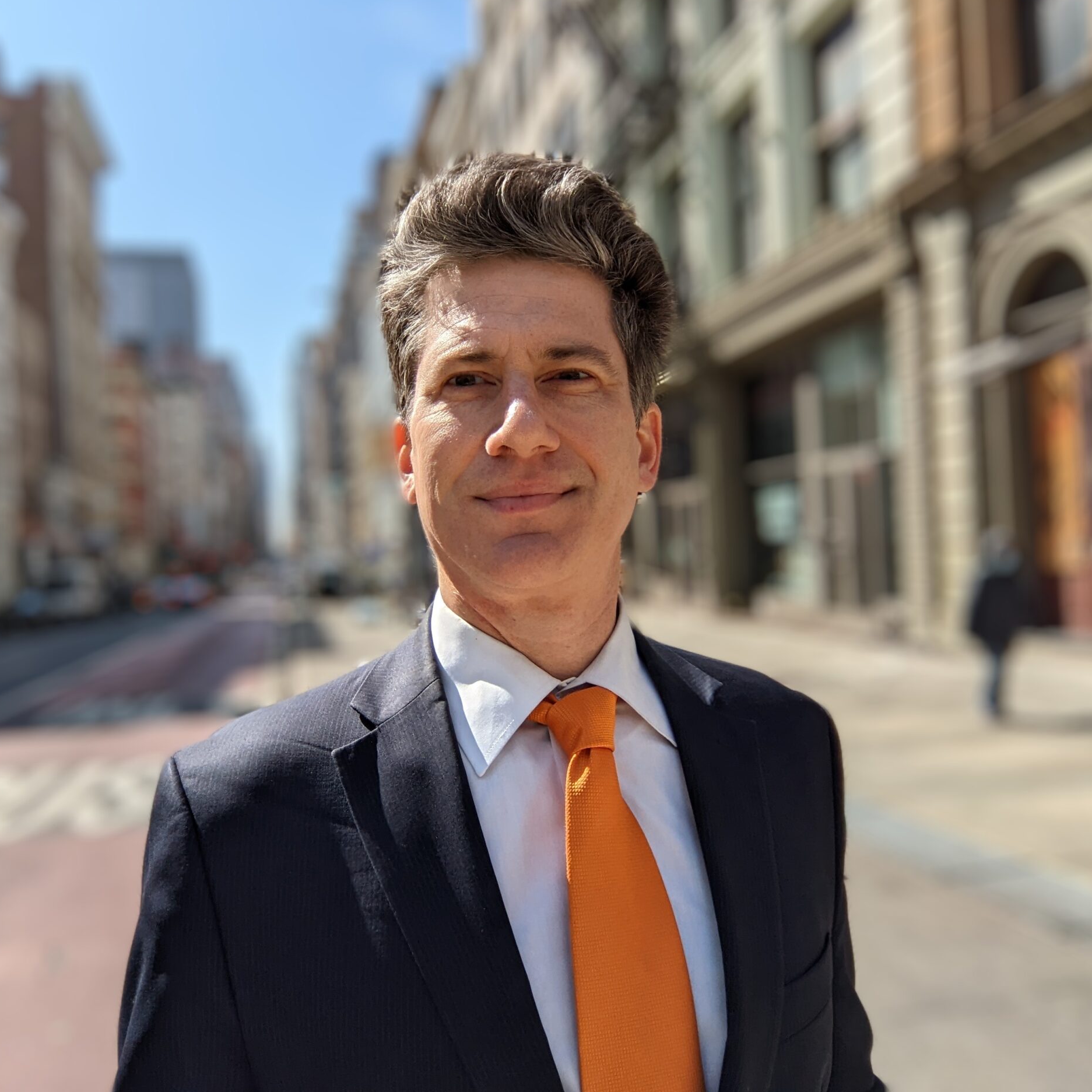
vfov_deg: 55.6
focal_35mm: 29
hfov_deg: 55.6
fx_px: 1035
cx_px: 524
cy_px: 533
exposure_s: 1/1742
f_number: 2
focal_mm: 2.51
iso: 44
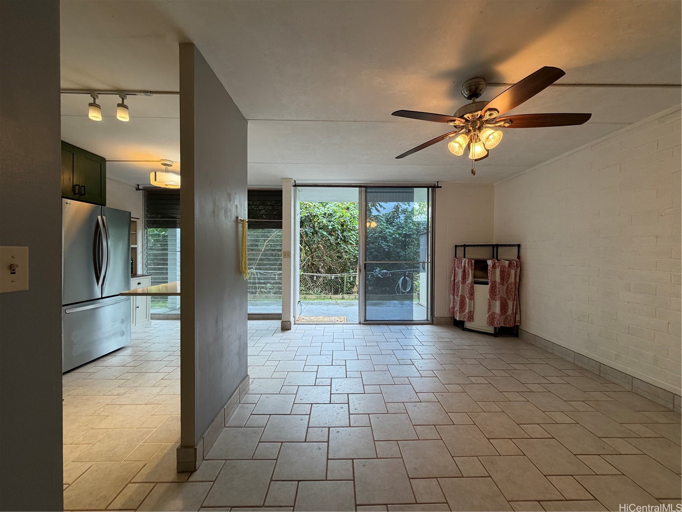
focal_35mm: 14
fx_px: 276
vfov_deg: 85.7
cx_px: 341
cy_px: 256
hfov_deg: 102.1
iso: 160
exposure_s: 1/120
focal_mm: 2.22
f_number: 2.2
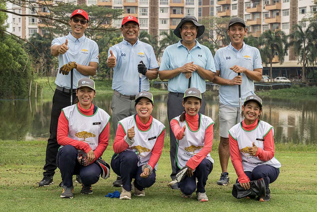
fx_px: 467
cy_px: 106
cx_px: 158
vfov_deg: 25.5
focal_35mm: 53
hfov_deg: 37.5
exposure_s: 1/400
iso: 400
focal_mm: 53
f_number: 7.1
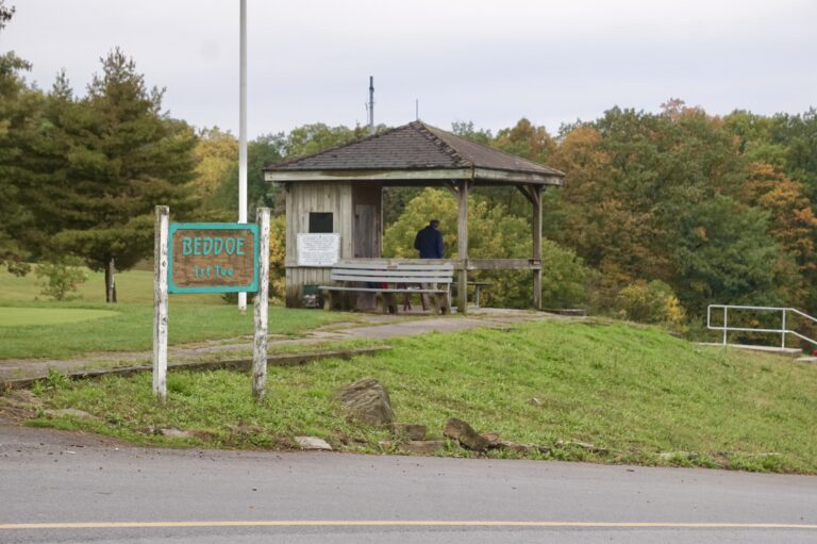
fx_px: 1871
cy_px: 272
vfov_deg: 16.5
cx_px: 408
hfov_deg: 24.6
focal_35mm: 82
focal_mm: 55
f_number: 6.3
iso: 800
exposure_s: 1/1250
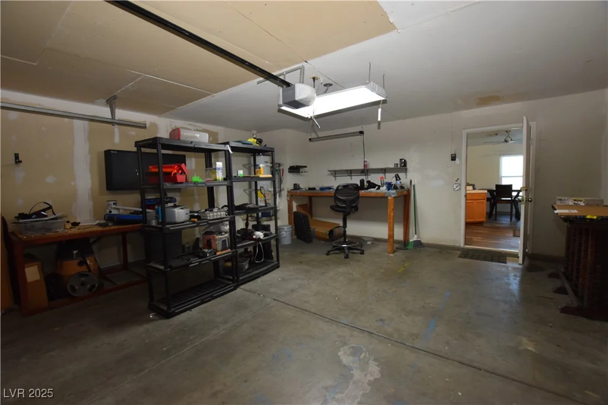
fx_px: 253
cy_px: 202
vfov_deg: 77.3
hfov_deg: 100.4
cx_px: 304
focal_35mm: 15
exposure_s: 1/100
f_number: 5
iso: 800
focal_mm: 10
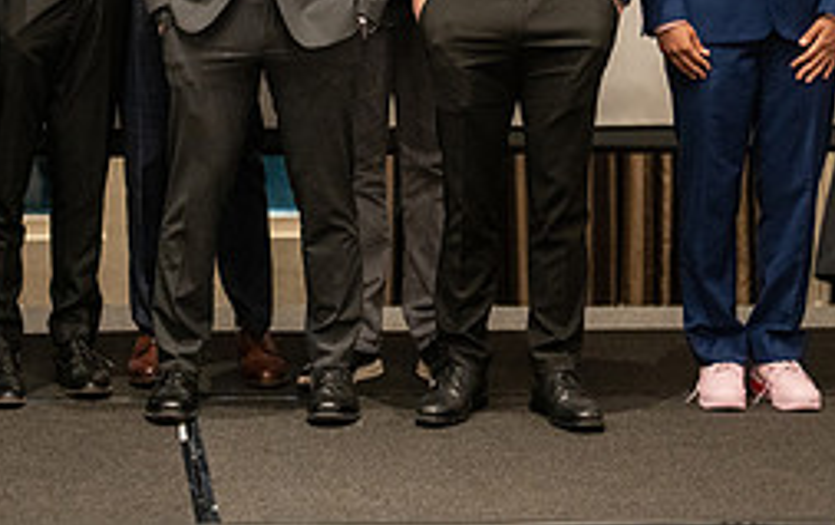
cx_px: 258
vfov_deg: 10.8
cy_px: -111
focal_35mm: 119
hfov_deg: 17.4
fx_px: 2712
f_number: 1.2
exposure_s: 1/320
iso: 2500
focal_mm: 50
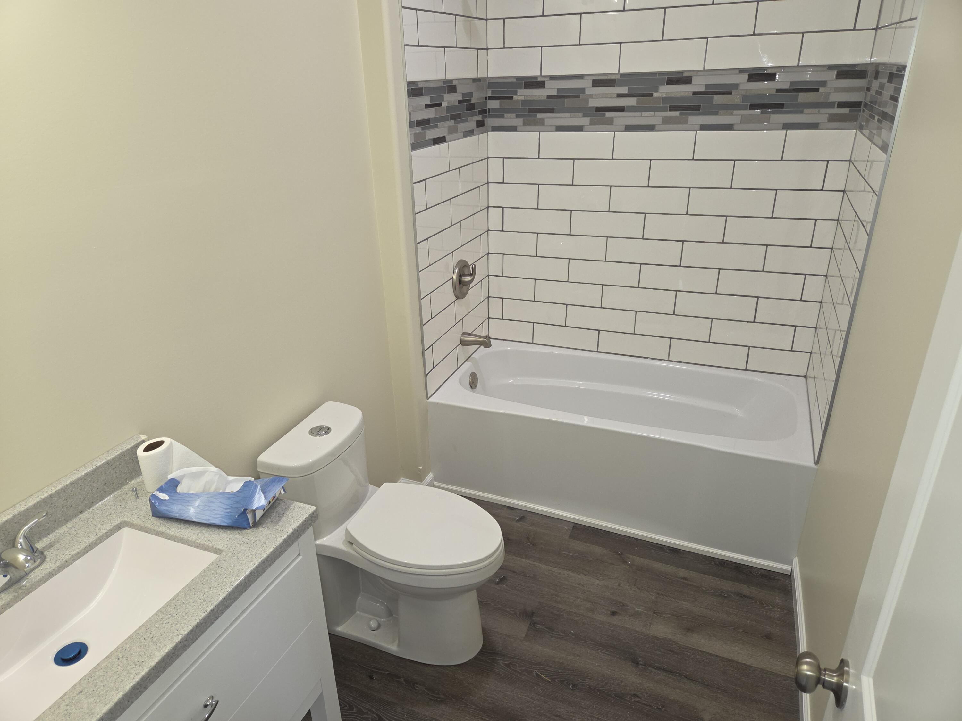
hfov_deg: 73.9
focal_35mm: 23
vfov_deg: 58.9
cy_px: 360
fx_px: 639
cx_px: 481
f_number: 1.8
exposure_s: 1/60
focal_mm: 5.4
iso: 80
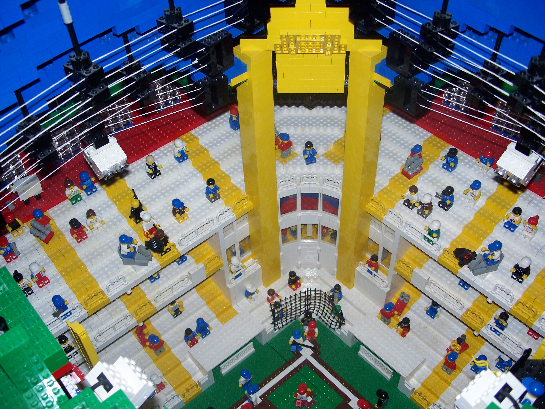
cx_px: 272
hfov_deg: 50.1
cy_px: 204
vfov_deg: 38.7
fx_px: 583
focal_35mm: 37
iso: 125
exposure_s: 1/60
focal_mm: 7.8
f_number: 2.8
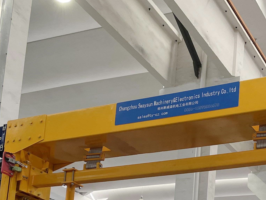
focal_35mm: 69
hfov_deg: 27.6
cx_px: 209
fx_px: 530
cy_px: 263
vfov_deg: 19.6
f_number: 1.6
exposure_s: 1/100
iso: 100
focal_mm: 4.2
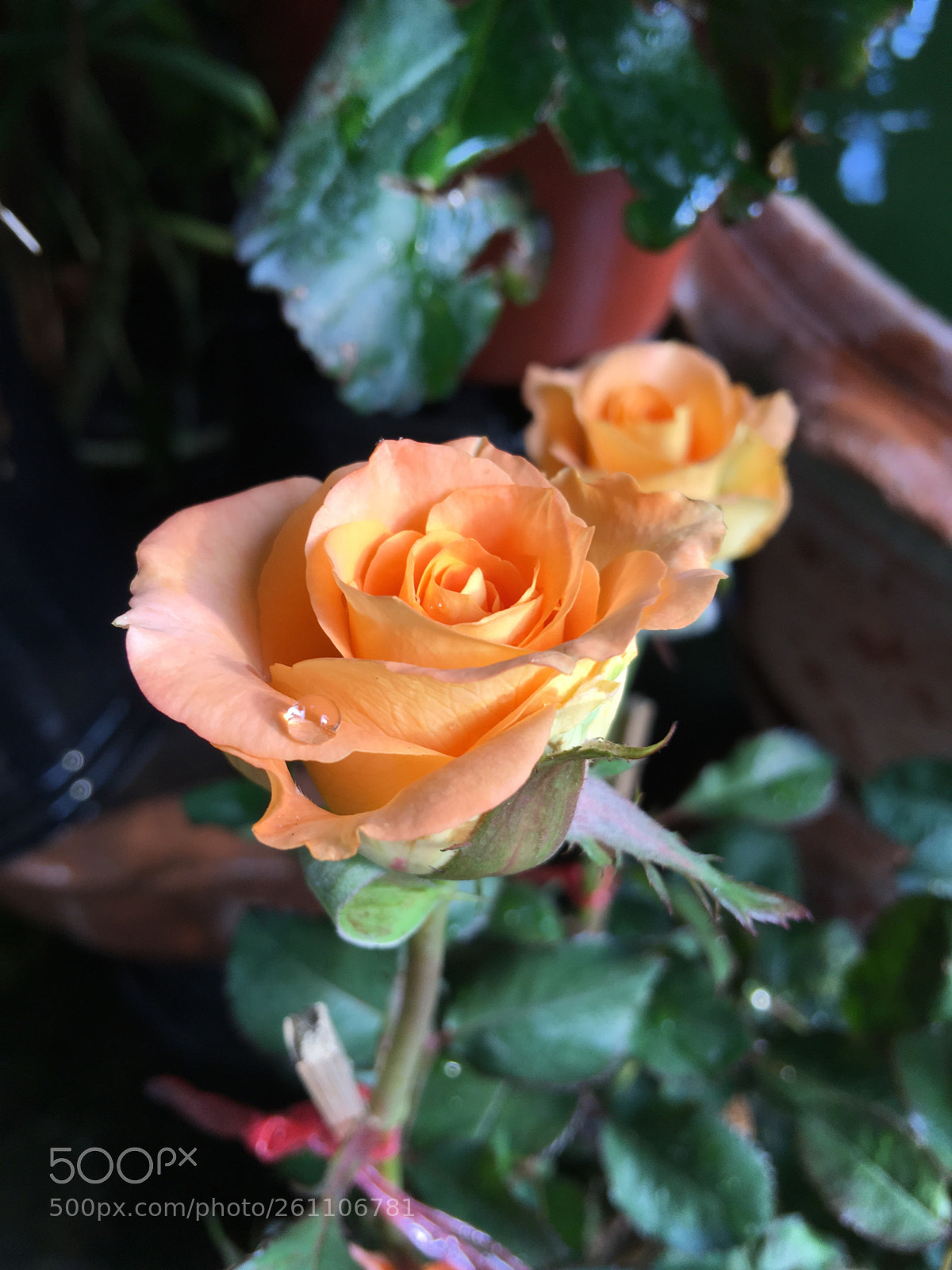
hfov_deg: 48.2
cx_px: 476
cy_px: 635
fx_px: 1063
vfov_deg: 61.7
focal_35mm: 29
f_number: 2.2
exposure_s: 1/50
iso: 25
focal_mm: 4.15
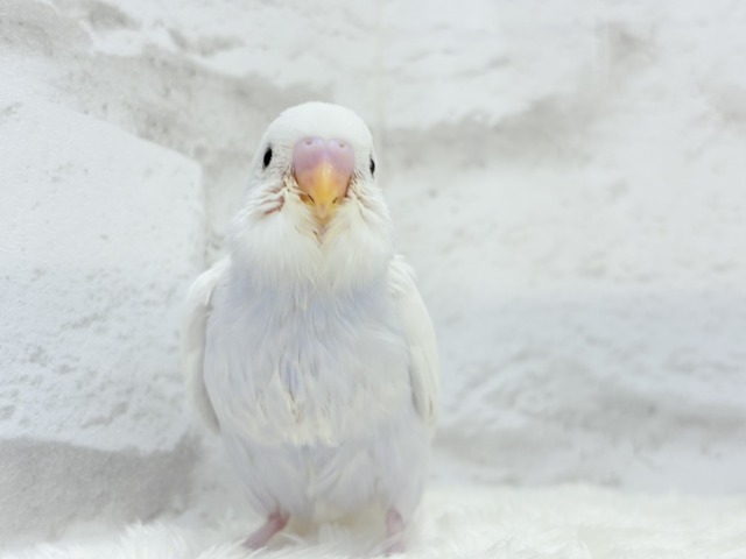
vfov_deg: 28.0
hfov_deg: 36.8
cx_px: 373
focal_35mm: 52
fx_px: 1121
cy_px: 280
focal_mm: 5.96
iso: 50
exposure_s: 1/100
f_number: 1.6
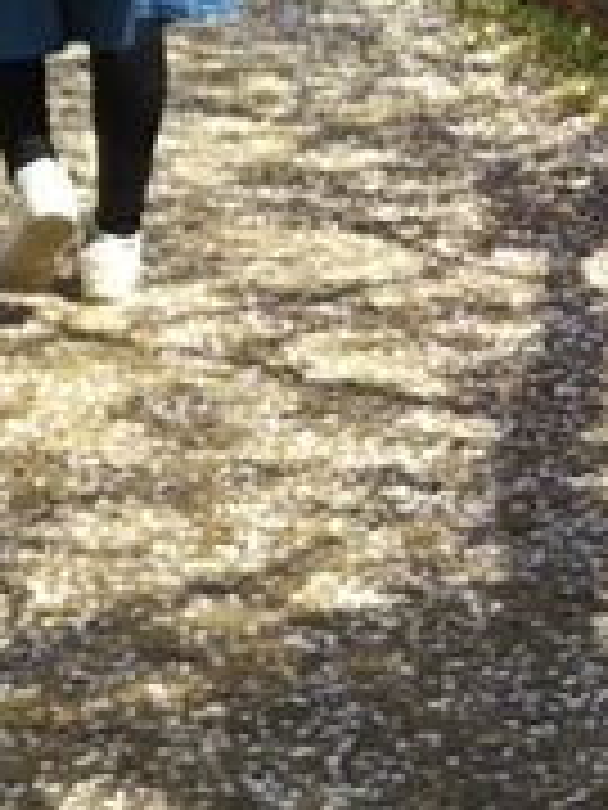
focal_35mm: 200
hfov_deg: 7.4
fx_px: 4684
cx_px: 576
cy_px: 279
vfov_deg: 9.9
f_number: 2.2
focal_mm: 4
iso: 25
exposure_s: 1/514
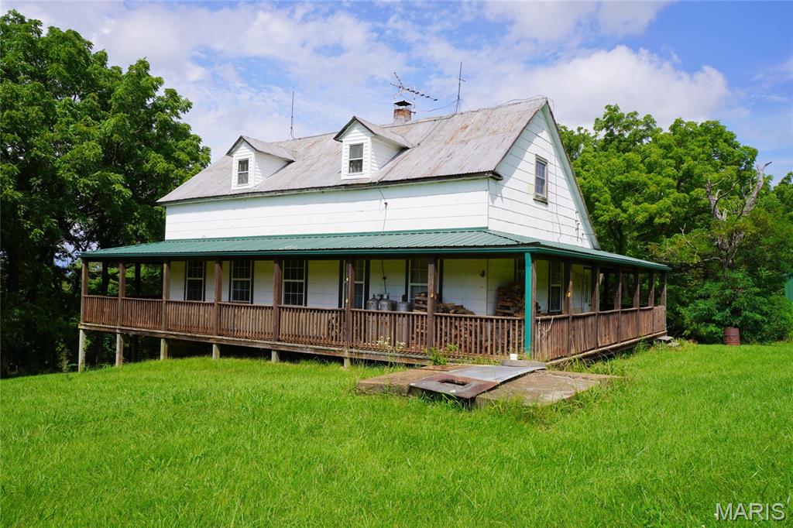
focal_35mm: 27
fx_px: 595
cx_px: 396
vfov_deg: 47.9
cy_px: 264
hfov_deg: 67.4
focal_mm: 18
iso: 100
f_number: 10
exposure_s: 1/200
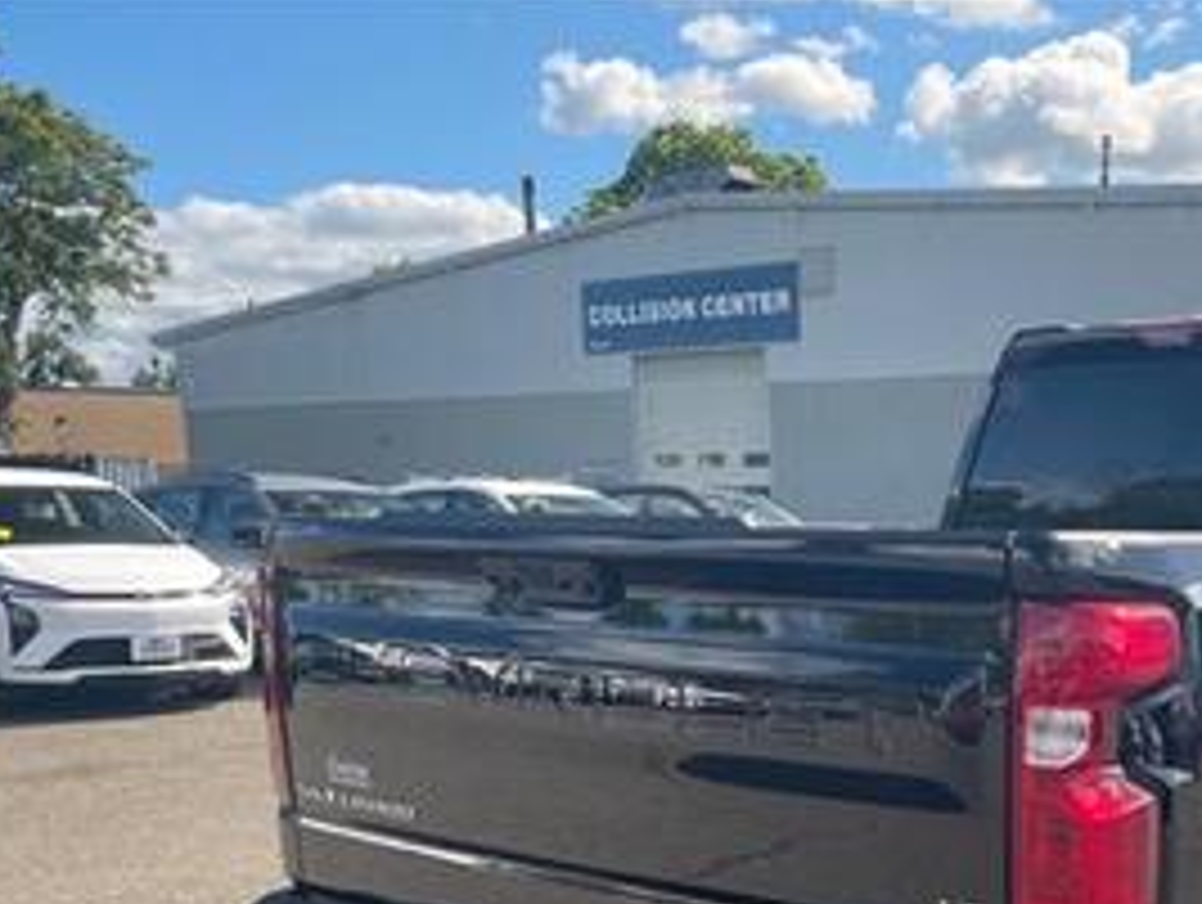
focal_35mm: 49
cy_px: 841
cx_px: 1004
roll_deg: +0.7
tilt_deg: -11.0
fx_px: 1704
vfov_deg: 28.4
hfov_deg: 37.1
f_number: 1.6
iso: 32
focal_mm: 4.2
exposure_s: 1/581
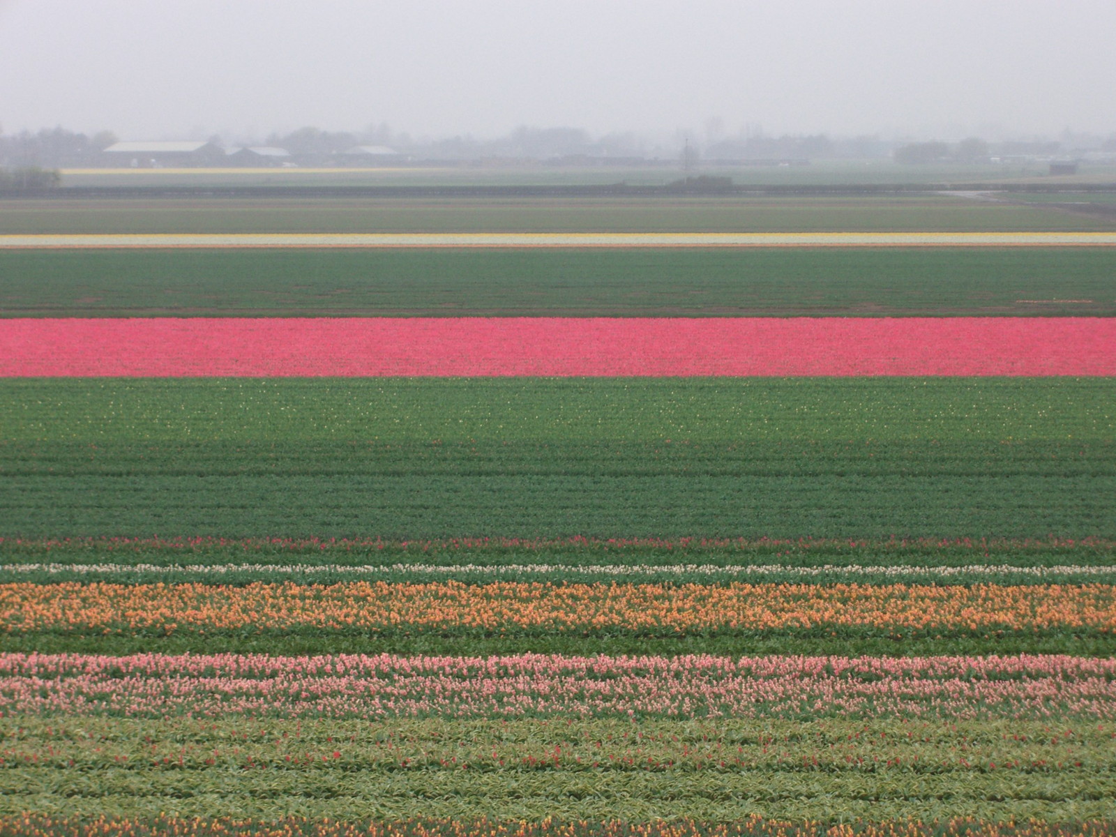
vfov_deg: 13.0
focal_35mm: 114
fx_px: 3675
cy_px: 418
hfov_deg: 17.3
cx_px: 558
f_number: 5.1
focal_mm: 23.7
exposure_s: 1/200
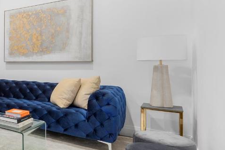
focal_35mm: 34
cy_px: 68
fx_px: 212
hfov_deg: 40.7
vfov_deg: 38.9
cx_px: -39
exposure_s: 1/6
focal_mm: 14
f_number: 8
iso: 400
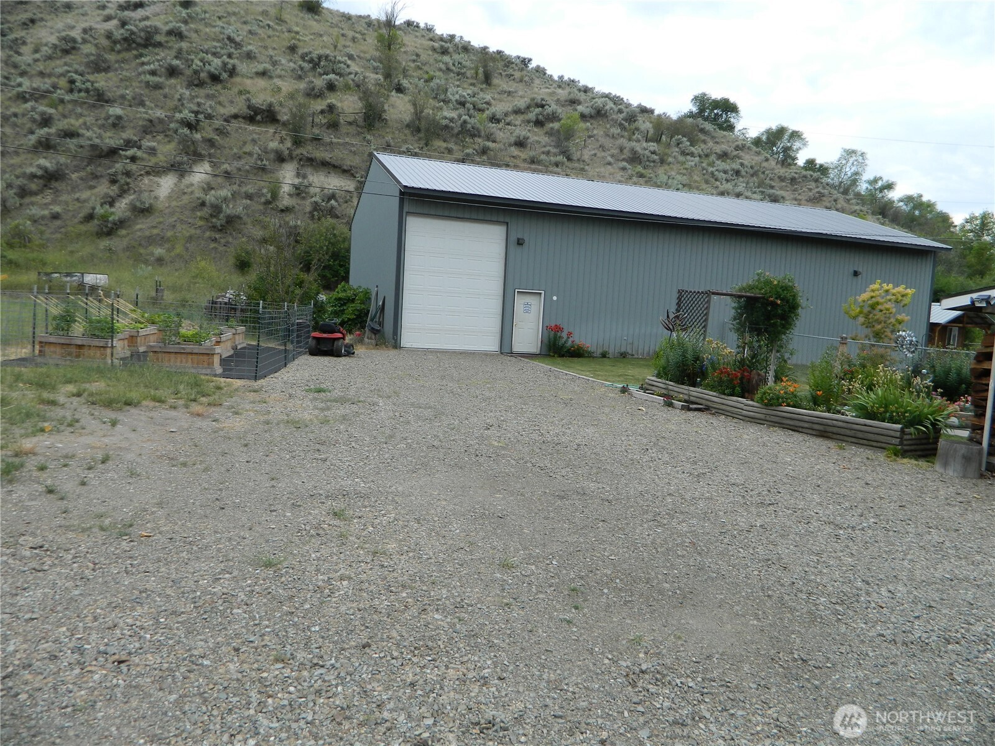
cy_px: 373
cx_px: 498
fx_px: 719
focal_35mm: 25
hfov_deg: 69.4
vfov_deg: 54.9
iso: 80
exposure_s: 1/400
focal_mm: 4.5
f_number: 3.1
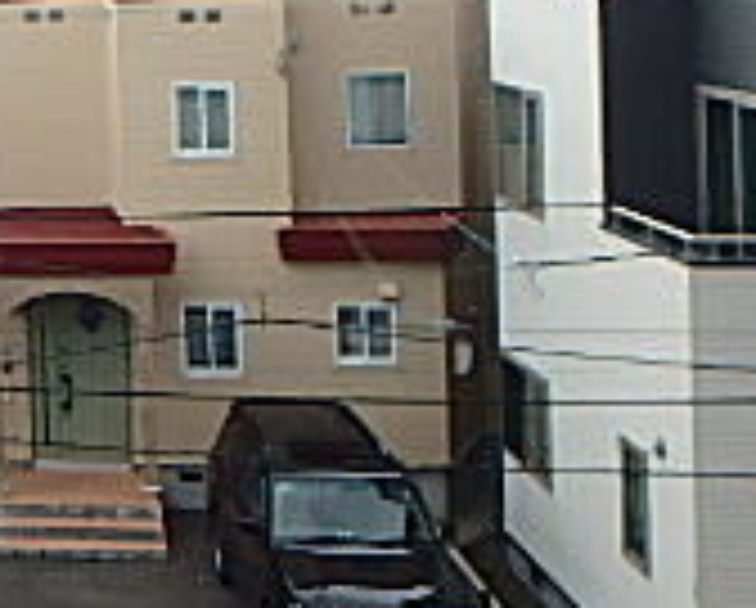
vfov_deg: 19.1
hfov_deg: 20.1
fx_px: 1748
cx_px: -459
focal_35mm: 78
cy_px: -27
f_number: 3.5
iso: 125
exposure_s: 1/320
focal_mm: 3.7
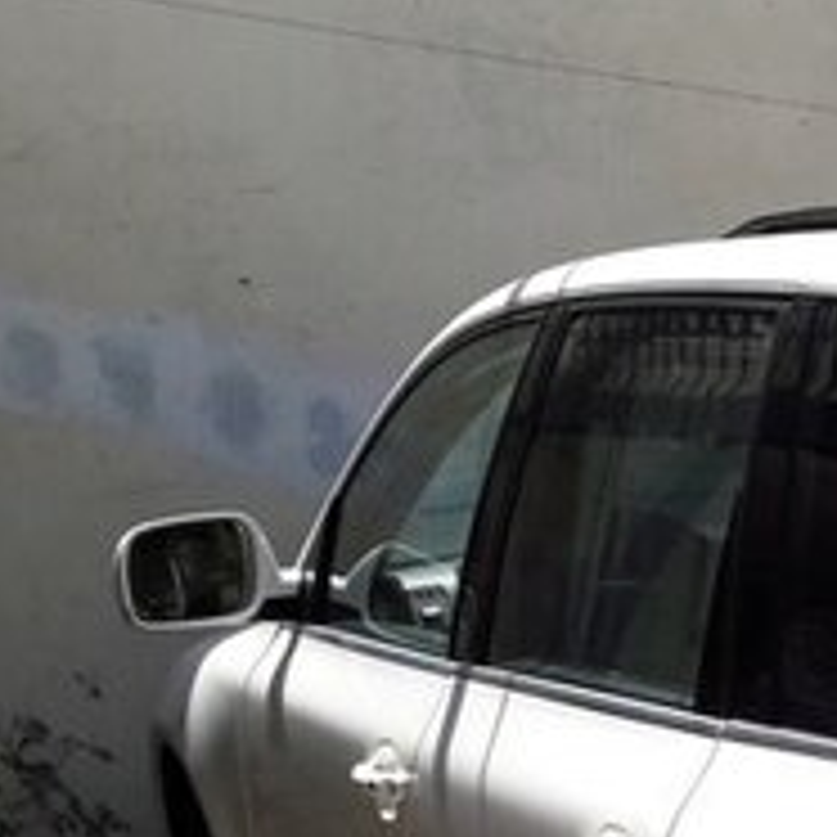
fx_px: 2407
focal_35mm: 88
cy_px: 916
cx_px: 1400
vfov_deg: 19.0
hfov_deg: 17.0
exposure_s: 1/870
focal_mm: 3.7
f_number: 1.9
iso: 40
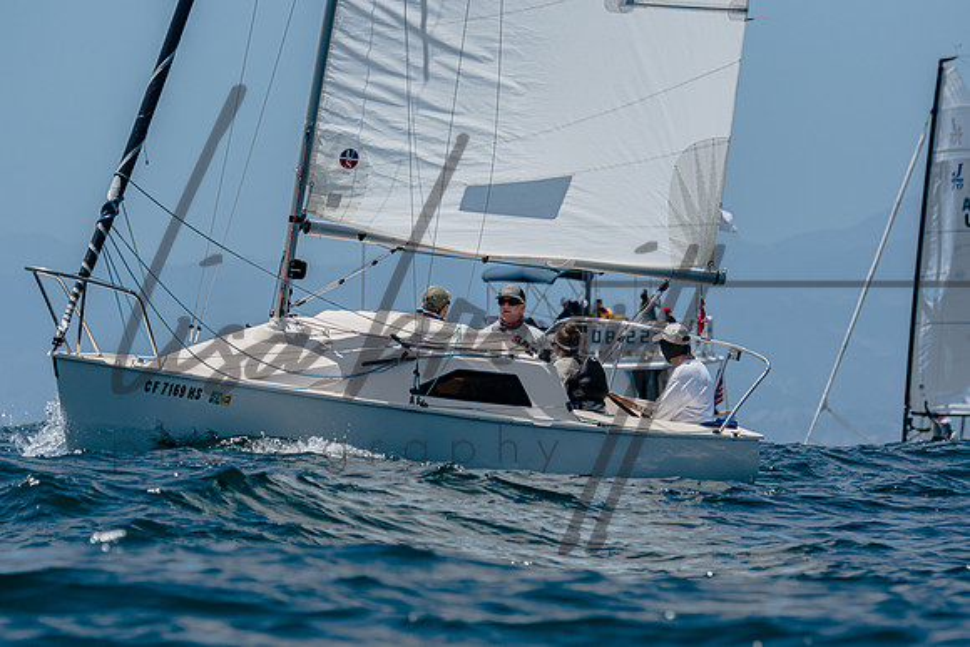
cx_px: 485
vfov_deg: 4.0
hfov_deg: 6.0
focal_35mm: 345
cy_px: 324
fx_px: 9298
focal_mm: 230
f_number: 5.3
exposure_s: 1/2000
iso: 200
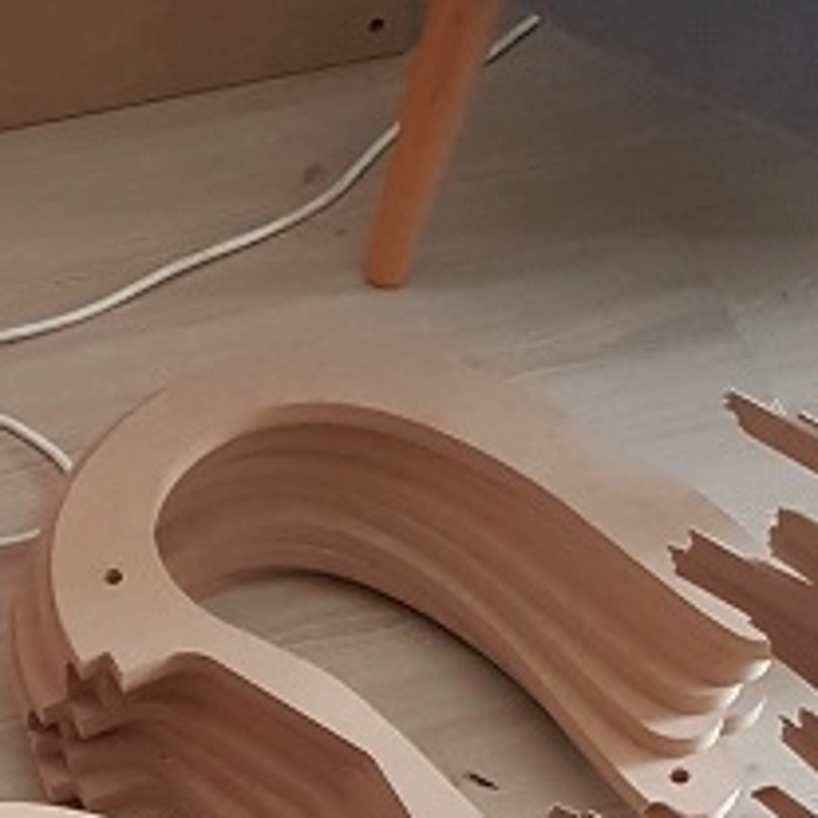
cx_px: 40
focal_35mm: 89
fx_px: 2379
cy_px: 1027
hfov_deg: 19.1
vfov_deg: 18.3
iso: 250
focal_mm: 4.2
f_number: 1.7
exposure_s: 1/10
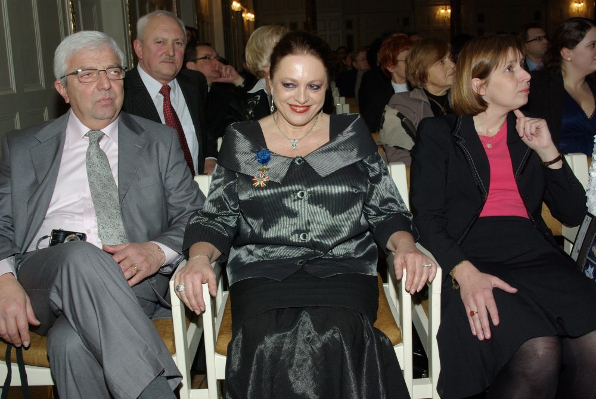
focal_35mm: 42
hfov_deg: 46.4
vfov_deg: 32.0
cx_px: 298
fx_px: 696
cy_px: 200
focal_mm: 28
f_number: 8
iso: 400
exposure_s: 1/45
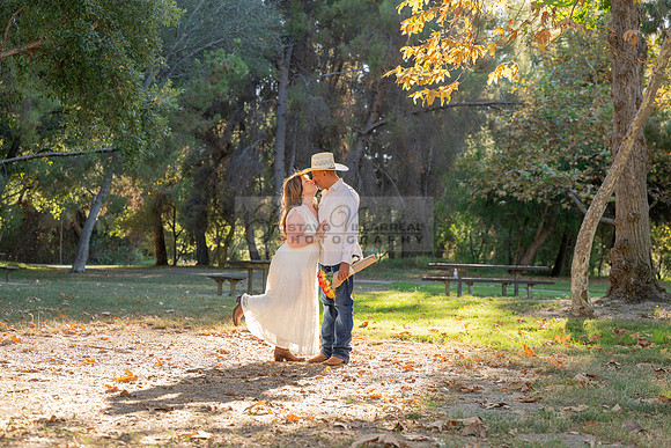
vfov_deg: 19.5
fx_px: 1305
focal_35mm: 70
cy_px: 224
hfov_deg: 28.8
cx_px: 336
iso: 200
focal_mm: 70
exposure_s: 1/200
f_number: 4
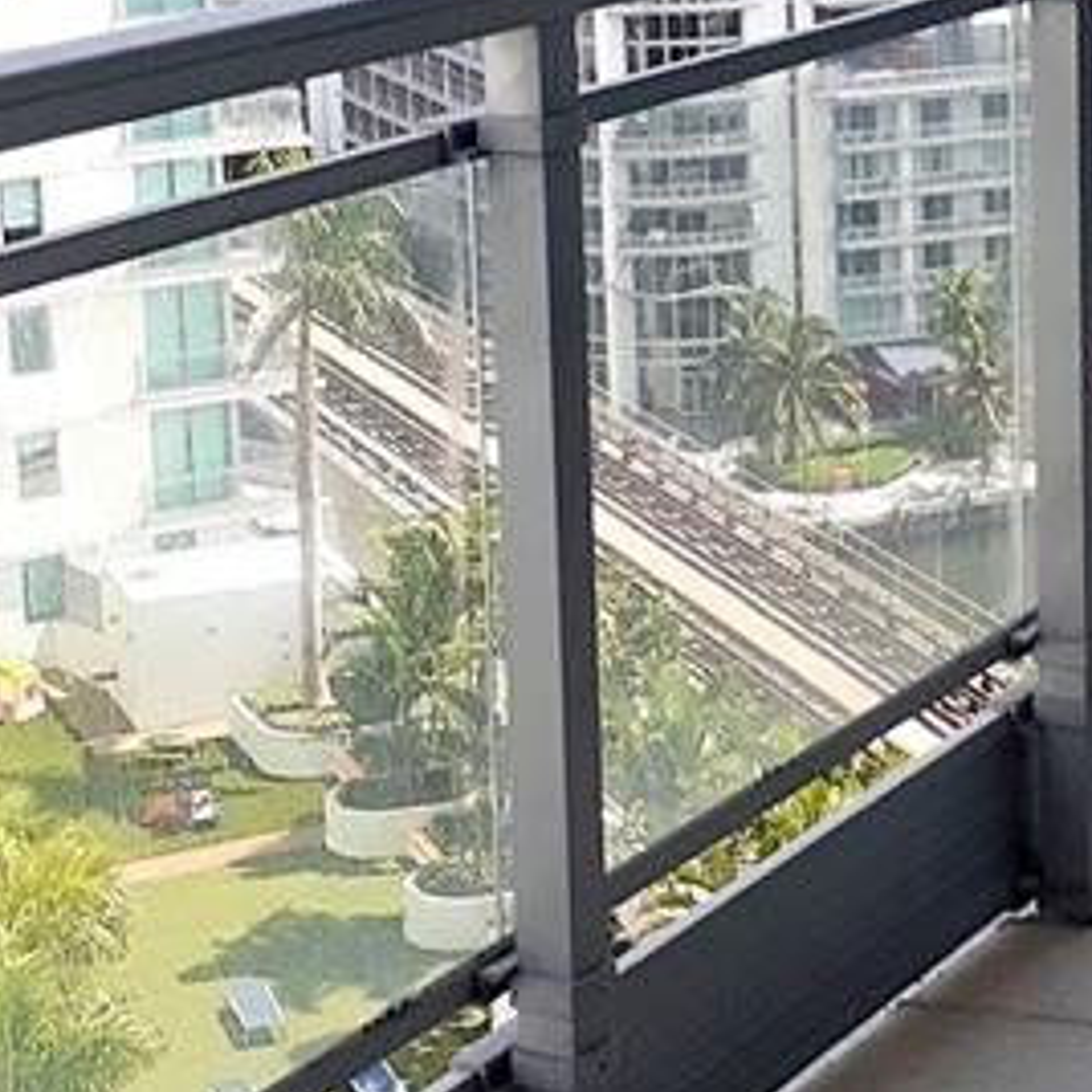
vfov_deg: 16.2
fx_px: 3819
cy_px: 236
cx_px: 917
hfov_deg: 16.1
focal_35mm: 107
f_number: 1.9
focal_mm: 3.6
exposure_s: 1/722
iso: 40
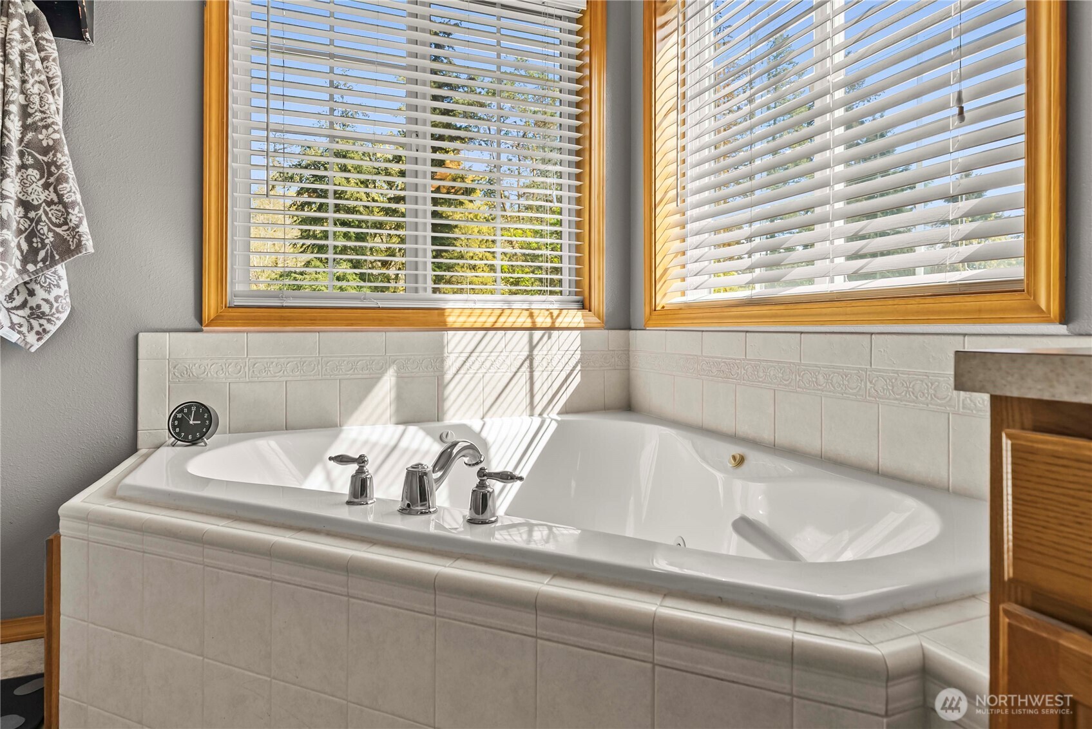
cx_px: 546
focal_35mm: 19
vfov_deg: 64.6
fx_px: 577
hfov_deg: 86.9
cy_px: 364
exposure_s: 1/30
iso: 400
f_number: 7.1
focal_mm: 19
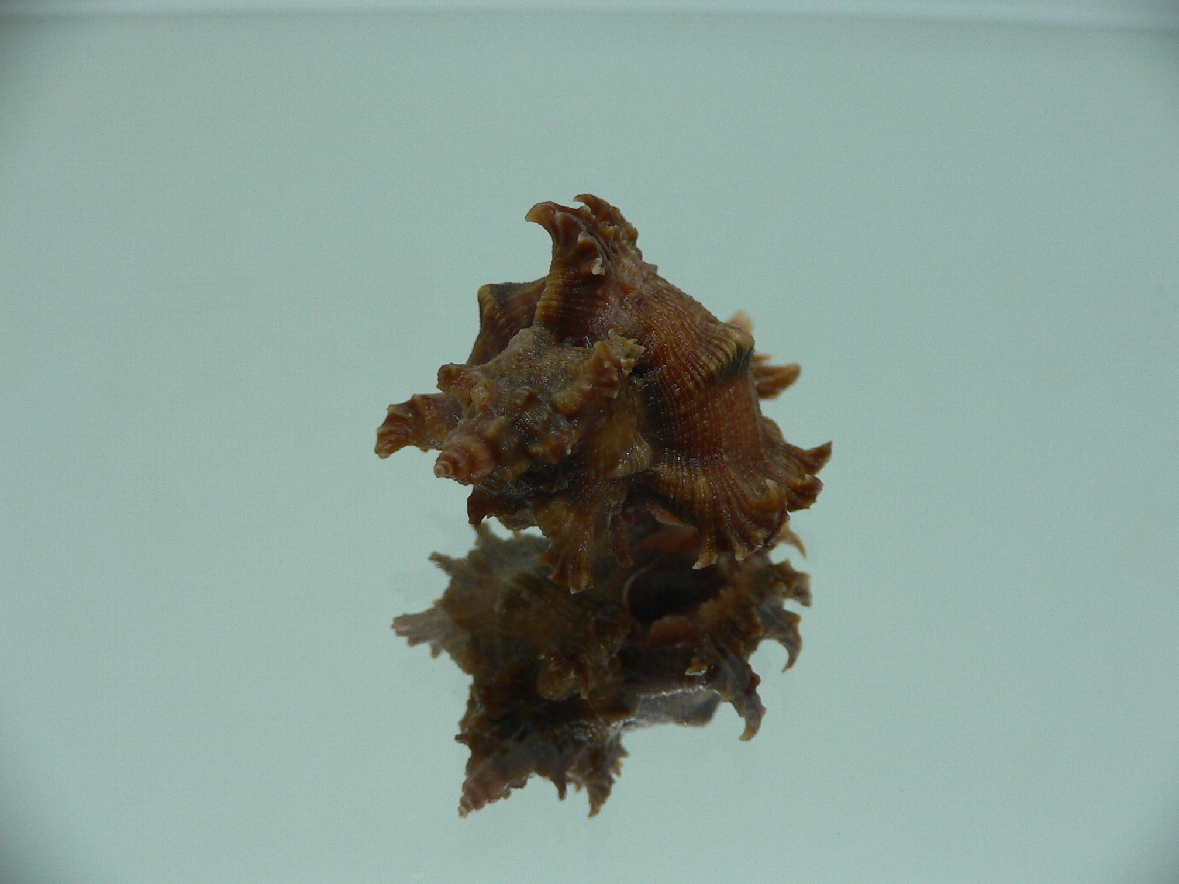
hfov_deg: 52.6
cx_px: 590
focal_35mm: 35
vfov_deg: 40.7
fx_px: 1192
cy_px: 442
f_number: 2.8
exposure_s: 1/60
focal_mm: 4.6
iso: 80
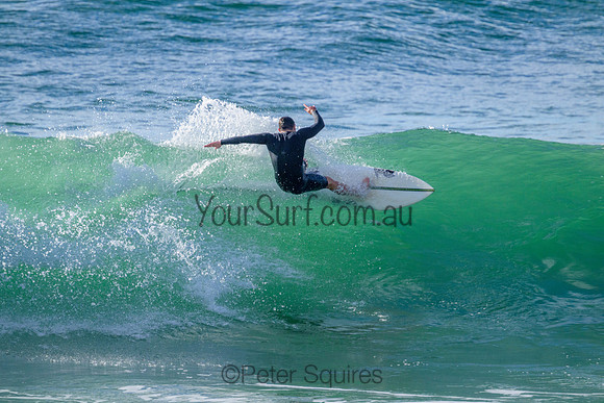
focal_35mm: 800
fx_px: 13425
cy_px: 202
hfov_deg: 2.6
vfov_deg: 1.7
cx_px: 302
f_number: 11
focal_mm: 800
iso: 1100
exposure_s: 1/2000
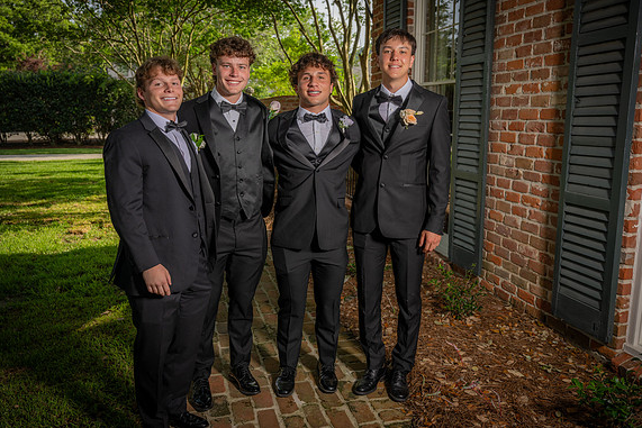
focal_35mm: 31
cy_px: 212
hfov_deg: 60.3
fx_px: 553
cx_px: 322
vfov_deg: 42.3
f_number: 5.6
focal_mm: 30.5
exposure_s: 1/160
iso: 100
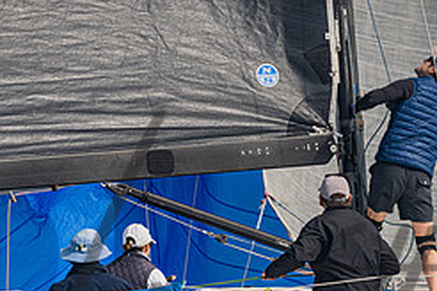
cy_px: 310
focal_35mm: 708
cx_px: 183
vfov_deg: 1.9
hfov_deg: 2.9
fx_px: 8594
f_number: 6.3
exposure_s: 1/3200
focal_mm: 300
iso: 320
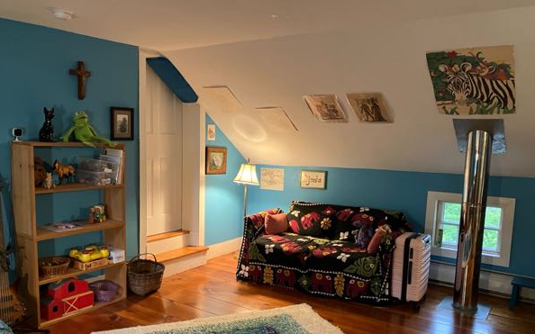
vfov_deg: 41.6
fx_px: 437
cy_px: 202
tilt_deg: -7.3
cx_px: 268
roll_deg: -1.1
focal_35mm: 30
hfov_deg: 62.9
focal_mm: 3.99
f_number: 1.8
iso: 320
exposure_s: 1/30
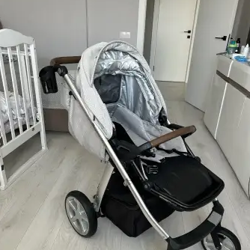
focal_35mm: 31
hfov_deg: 52.5
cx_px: 124
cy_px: 156
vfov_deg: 52.0
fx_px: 253
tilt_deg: -27.1
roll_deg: -3.5
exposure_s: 1/121
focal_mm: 5.7
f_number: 1.5
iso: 80
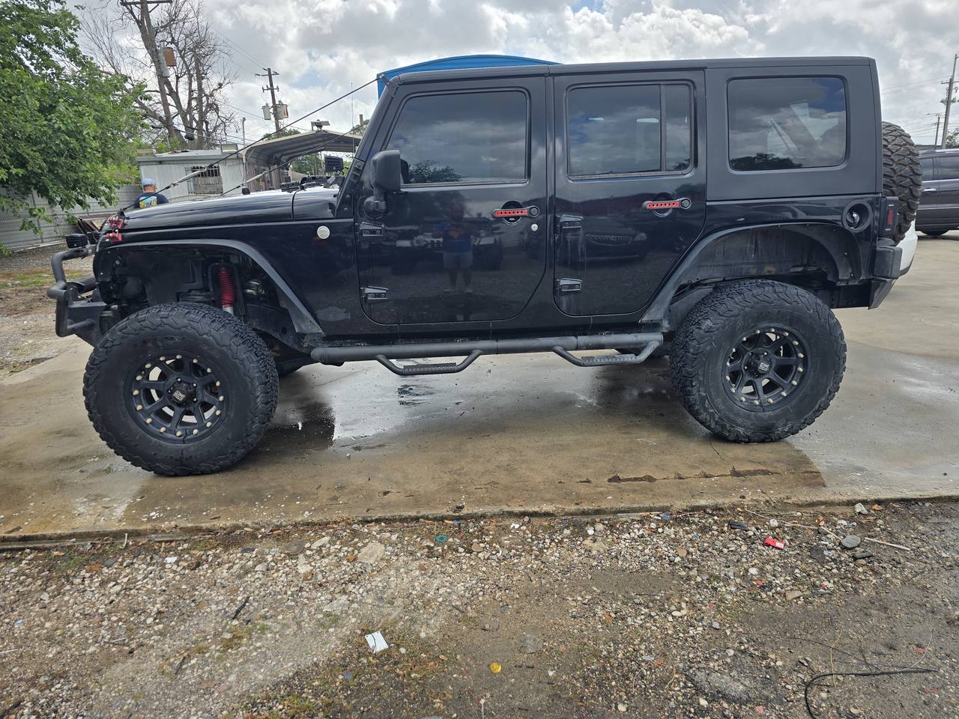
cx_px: 480
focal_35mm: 23
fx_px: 637
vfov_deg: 58.9
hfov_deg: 73.9
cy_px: 360
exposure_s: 1/786
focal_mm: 6.3
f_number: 1.7
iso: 12
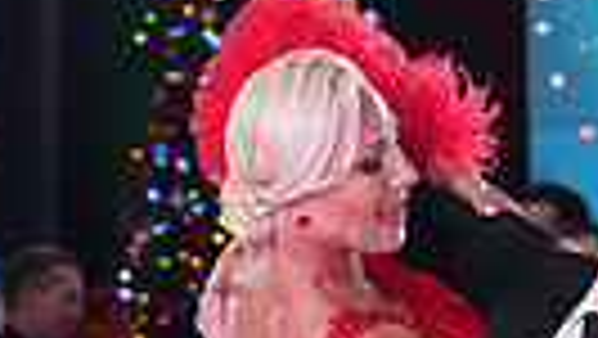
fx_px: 7632
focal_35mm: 481
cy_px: 656
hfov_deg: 4.5
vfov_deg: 2.5
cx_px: 301
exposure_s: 1/320
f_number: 5.6
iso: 5000
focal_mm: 105
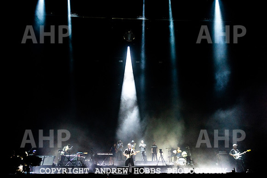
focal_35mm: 24
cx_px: 134
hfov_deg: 72.8
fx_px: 181
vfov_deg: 52.4
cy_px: 89
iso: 2000
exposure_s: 1/1600
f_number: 2.8
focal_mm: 24
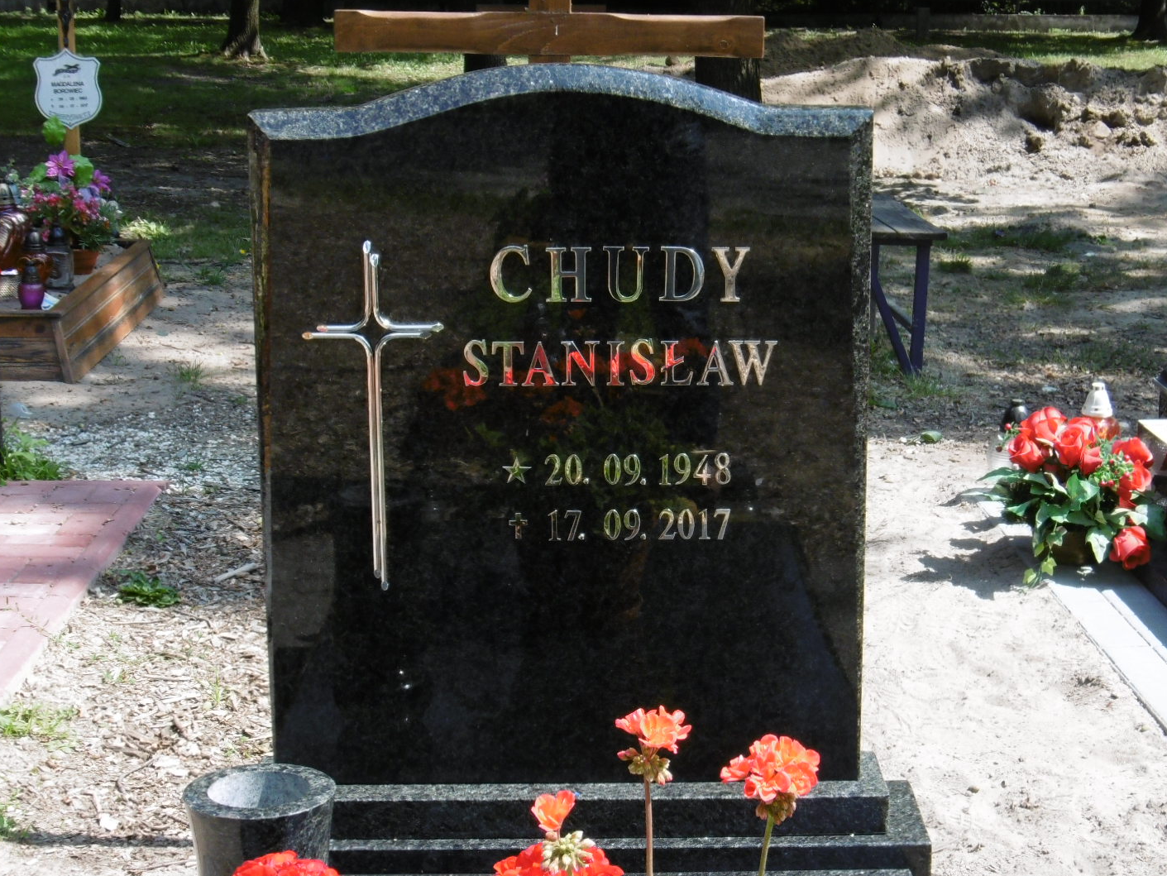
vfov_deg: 19.9
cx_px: 639
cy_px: 505
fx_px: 2495
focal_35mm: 74
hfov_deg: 26.3
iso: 100
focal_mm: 9.2
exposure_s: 1/250
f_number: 4
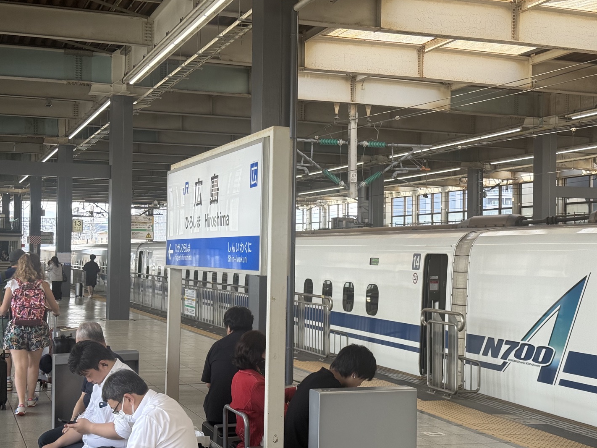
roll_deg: -1.0
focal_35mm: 54
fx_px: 931
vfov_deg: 27.0
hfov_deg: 35.5
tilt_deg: +1.5
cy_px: 237
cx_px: 323
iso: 64
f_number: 1.78
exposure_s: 1/484
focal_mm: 6.76
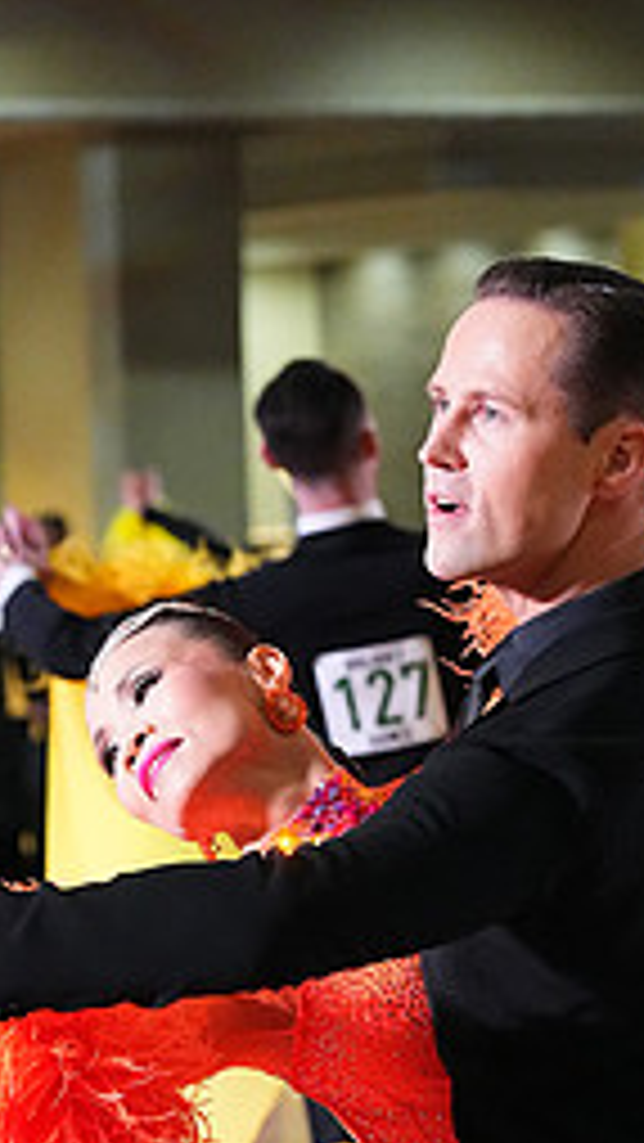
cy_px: 1300
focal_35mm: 261
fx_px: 7918
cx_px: 466
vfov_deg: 8.2
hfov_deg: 4.7
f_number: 5.6
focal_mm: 109
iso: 10000
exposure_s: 1/400
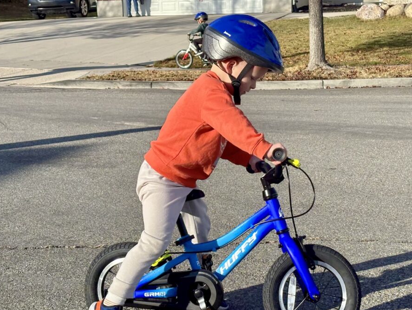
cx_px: 219
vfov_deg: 24.4
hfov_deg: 32.2
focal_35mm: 60
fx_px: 714
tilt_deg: -13.2
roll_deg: +2.0
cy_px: 178
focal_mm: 5.96
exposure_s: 1/1695
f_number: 1.6
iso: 40
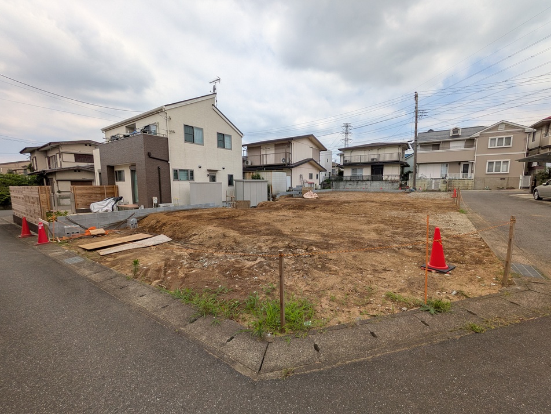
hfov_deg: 102.1
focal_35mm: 14
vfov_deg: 85.7
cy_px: 207
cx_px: 276
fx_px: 223
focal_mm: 1.83
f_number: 2.2
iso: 51
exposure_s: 1/2004
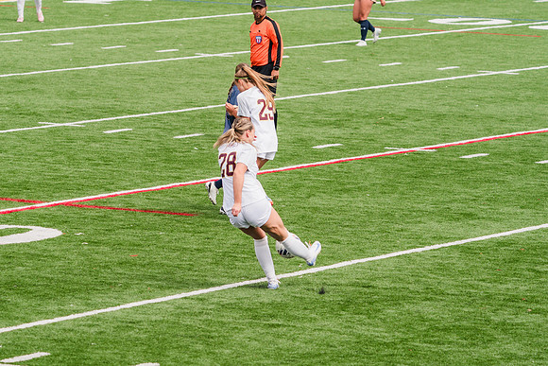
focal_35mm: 280
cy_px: 178
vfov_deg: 4.9
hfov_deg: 7.3
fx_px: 4268
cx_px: 206
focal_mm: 200
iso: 400
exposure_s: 1/1600
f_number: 5.6
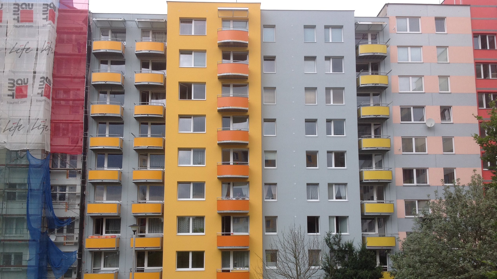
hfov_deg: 51.6
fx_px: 514
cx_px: 245
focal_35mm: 39
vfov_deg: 30.3
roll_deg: -0.5
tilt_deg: +8.0
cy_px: 169
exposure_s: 1/864
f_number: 2.4
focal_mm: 4.28
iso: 50
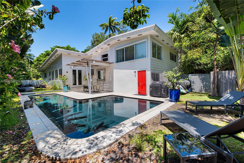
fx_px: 95
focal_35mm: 14
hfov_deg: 104.3
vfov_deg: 81.2
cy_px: 82
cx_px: 122
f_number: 5.6
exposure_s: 1/250
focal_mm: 7
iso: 100
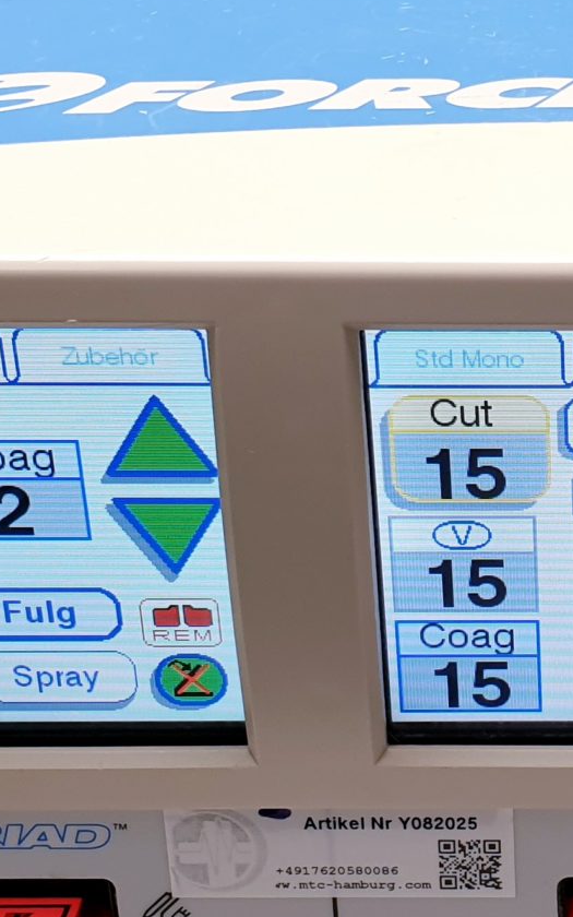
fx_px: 2099
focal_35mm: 84
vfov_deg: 24.6
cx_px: 664
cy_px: 577
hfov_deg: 15.1
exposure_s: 1/100
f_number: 2.4
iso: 50
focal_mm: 4.3
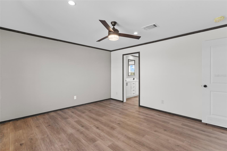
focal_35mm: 16
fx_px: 101
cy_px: 76
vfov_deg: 73.7
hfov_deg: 96.7
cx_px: 114
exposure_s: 1/4
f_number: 8
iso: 400
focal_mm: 16
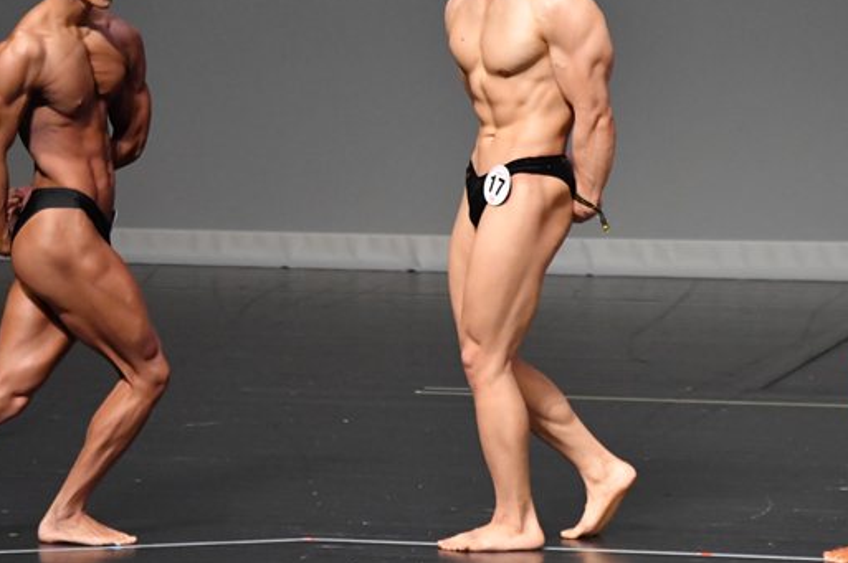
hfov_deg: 4.3
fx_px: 11201
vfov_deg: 2.9
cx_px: 232
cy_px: 216
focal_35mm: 476
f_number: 5.6
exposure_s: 1/400
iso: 6400
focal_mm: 210
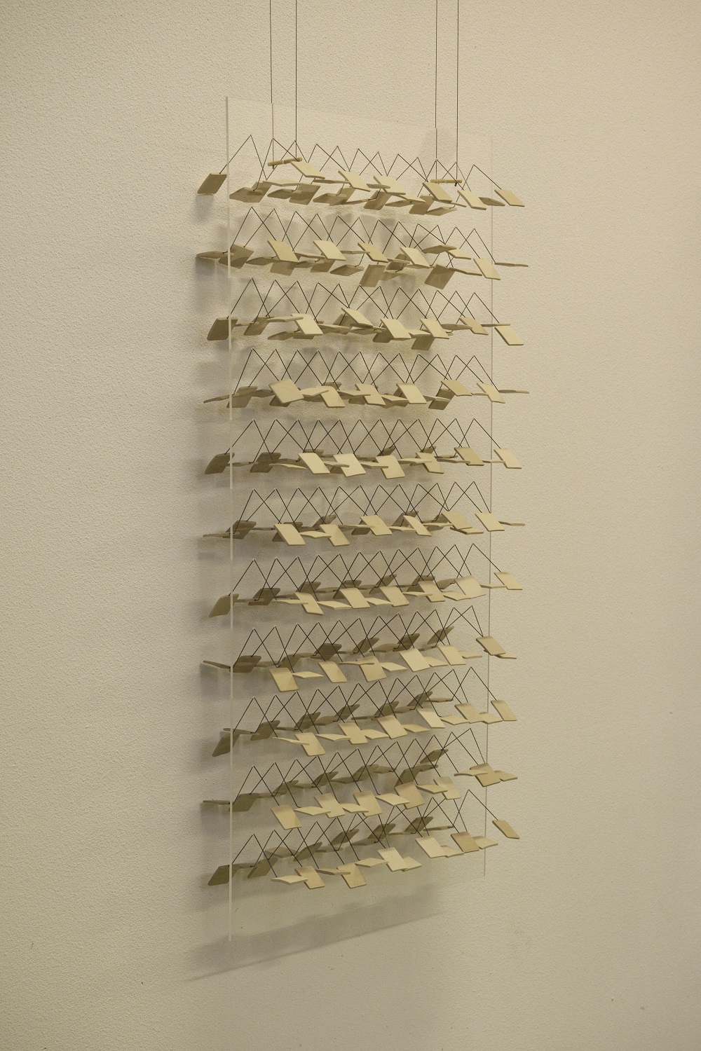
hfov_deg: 22.6
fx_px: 1752
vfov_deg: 33.4
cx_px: 350
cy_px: 526
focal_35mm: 60
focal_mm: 40
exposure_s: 1/60
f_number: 4
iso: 400
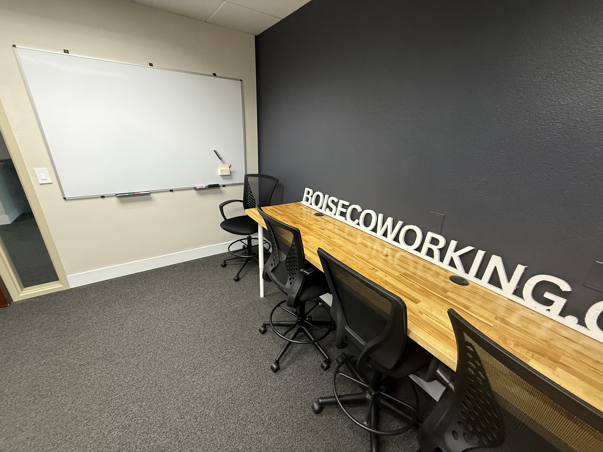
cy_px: 226
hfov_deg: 102.1
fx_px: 244
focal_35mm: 14
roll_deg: -2.5
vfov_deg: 85.7
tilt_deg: -19.9
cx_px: 302
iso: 320
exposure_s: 1/60
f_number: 2.2
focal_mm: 2.22
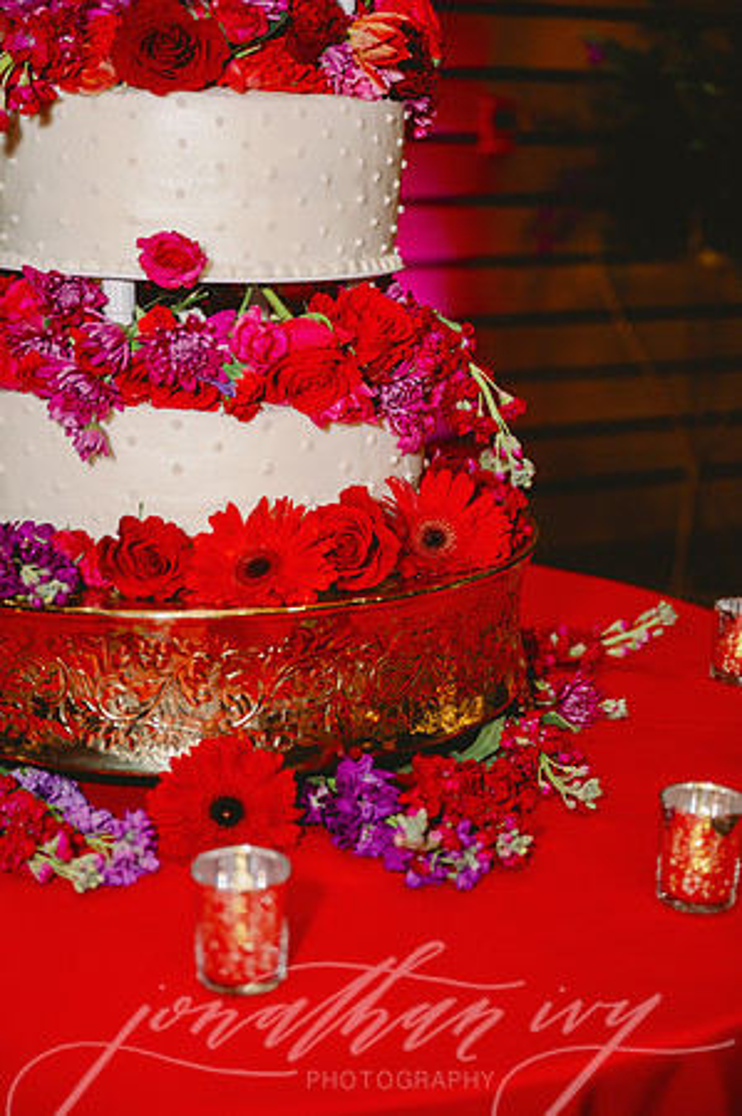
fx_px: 1611
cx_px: 371
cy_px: 558
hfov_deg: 25.9
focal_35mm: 52
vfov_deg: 38.2
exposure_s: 1/125
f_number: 2.8
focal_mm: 52
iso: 1600
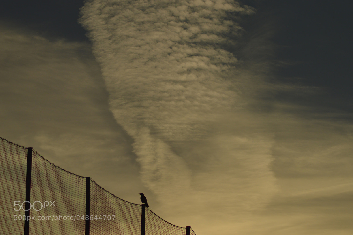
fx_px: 1029
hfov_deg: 19.5
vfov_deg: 13.0
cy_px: 118
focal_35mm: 105
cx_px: 176
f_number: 5.6
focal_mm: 70
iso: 100
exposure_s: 1/4000
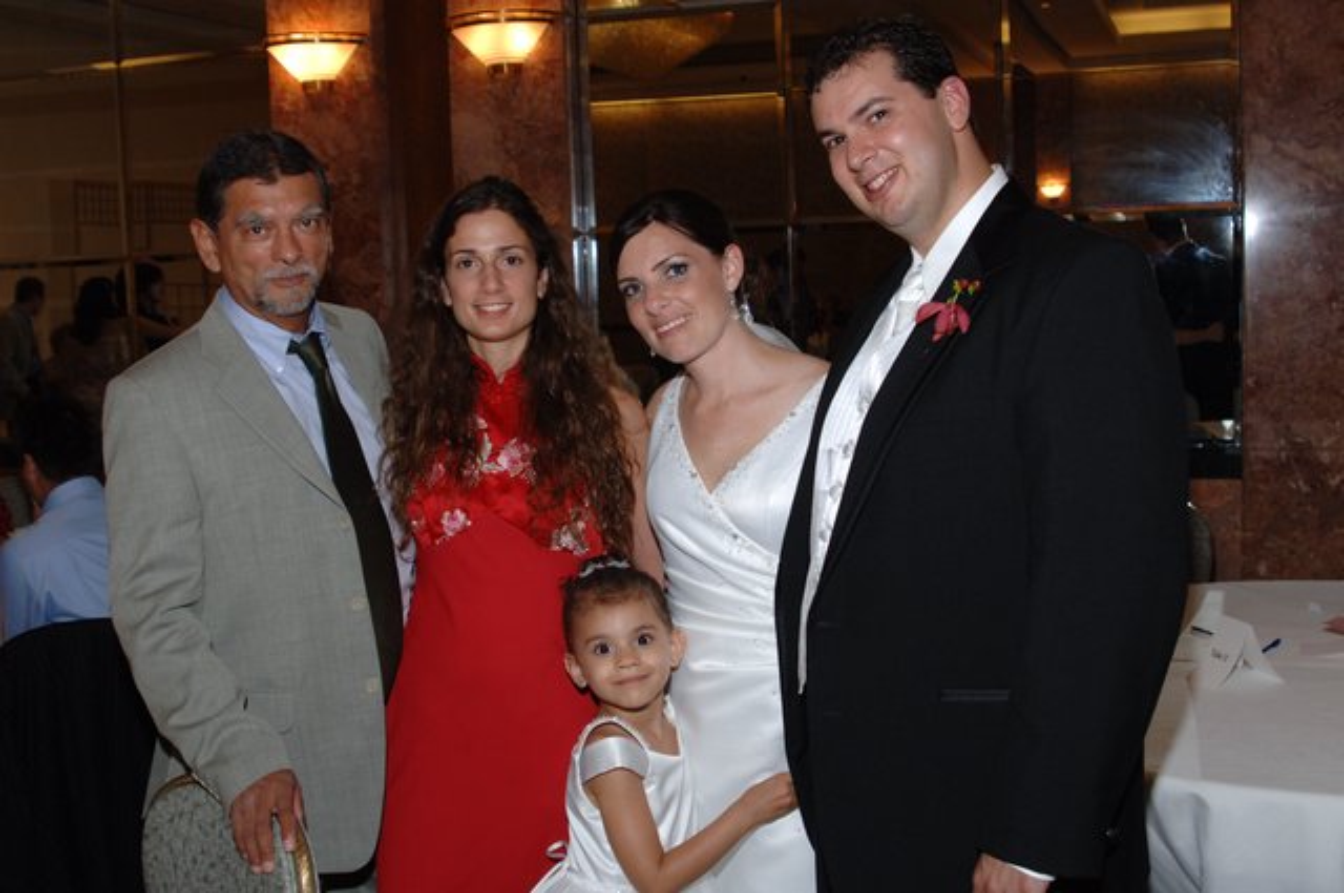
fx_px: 1566
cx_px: 672
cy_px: 446
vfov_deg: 31.8
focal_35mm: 42
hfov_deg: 46.5
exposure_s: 1/50
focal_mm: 28
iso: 400
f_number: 5
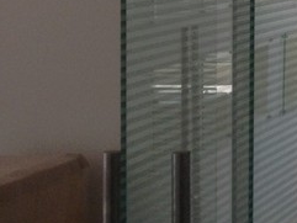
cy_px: -75
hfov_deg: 9.8
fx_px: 1494
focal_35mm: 174
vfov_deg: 8.4
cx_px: 737
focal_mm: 4.28
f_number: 2.4
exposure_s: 1/155
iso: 50
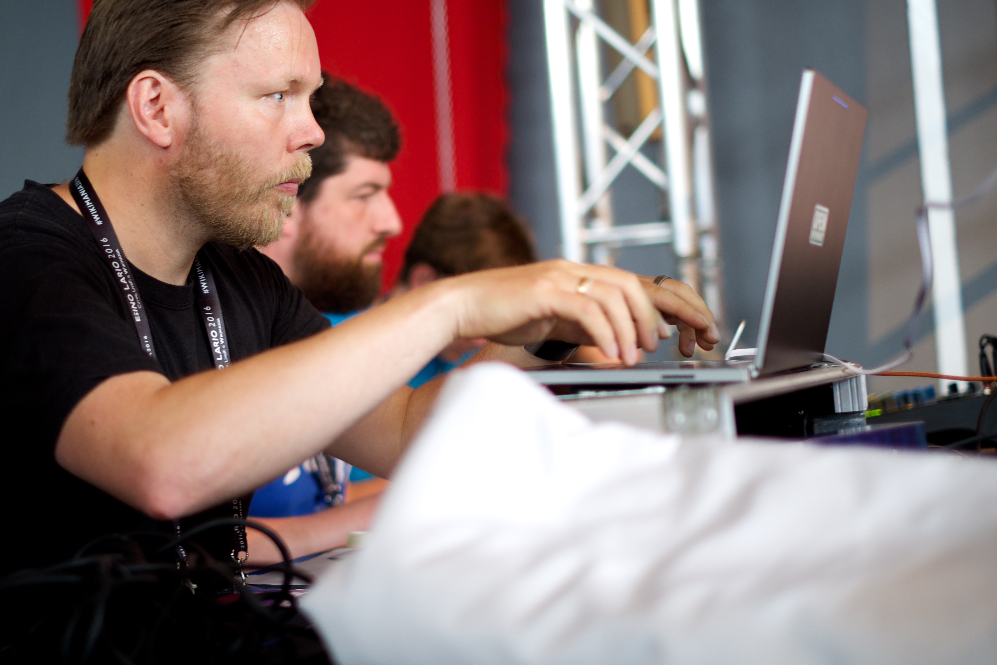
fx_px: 1772
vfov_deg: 21.2
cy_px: 316
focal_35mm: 64
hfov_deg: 31.4
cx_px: 430
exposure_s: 1/85
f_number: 1.4
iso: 400
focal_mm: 35
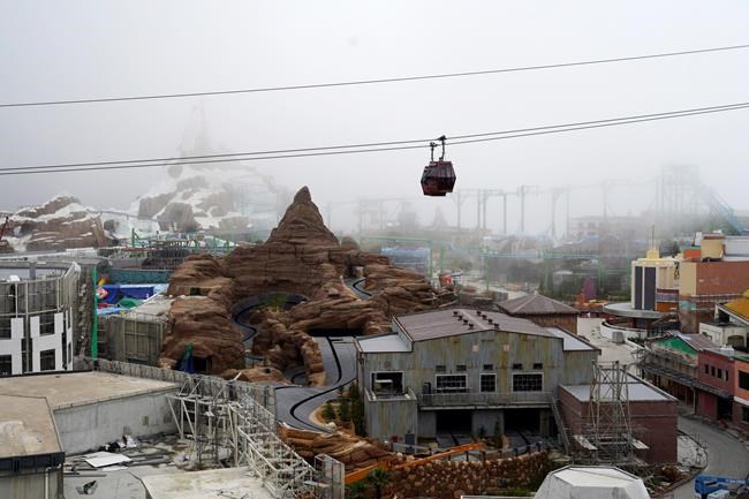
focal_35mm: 54
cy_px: 250
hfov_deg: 36.9
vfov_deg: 25.0
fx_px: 1123
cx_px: 374
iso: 125
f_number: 7.1
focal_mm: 54
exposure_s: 1/250
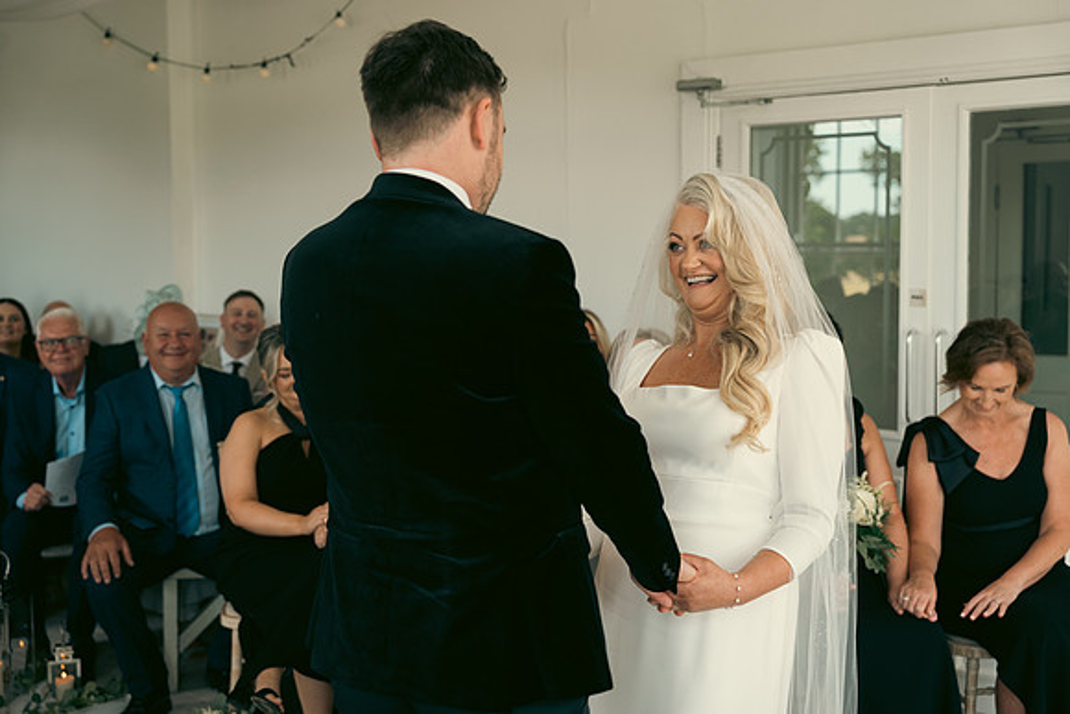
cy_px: 357
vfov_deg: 28.1
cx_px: 535
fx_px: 1427
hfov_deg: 41.1
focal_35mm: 48
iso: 250
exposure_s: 1/160
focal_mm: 48
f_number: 3.5
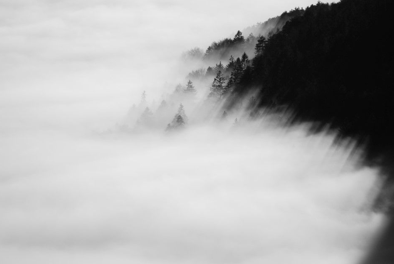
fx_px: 5257
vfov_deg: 2.9
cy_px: 113
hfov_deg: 4.3
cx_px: 207
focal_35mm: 480
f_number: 6.3
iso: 200
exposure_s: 1/2500
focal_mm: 250
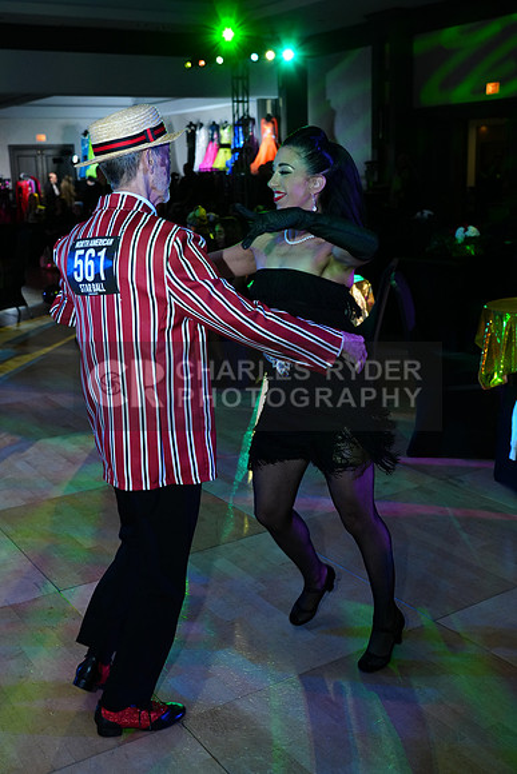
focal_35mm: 38
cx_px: 258
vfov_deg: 50.7
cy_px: 387
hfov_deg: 35.1
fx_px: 818
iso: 2000
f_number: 4.5
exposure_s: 1/250
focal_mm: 38
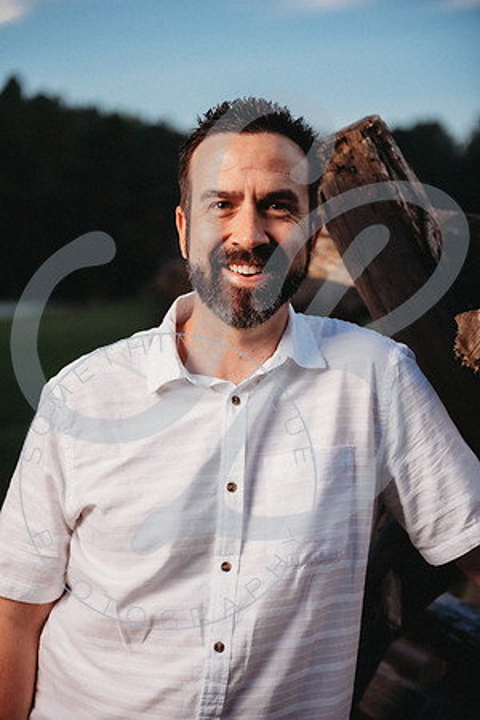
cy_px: 360
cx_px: 240
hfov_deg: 19.5
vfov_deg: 28.8
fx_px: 1400
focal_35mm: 70
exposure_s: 1/1600
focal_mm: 70
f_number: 2.8
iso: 400
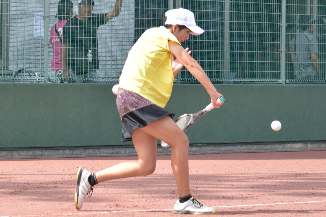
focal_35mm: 129
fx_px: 1168
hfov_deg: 15.9
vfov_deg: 10.6
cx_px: 163
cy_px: 108
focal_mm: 86
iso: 800
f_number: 4.5
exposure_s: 1/2500
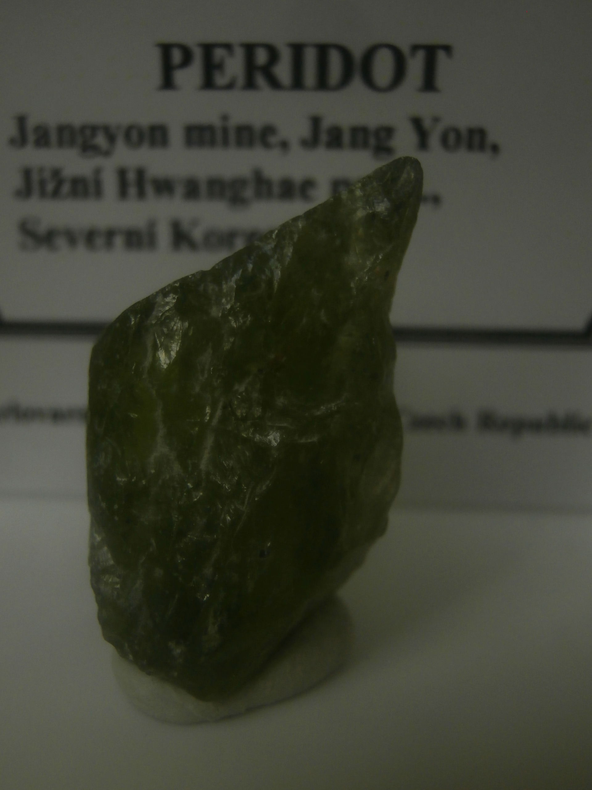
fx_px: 866
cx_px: 296
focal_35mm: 38
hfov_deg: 37.7
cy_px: 395
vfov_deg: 49.0
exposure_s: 1/40
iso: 200
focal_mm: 6.67
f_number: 3.9
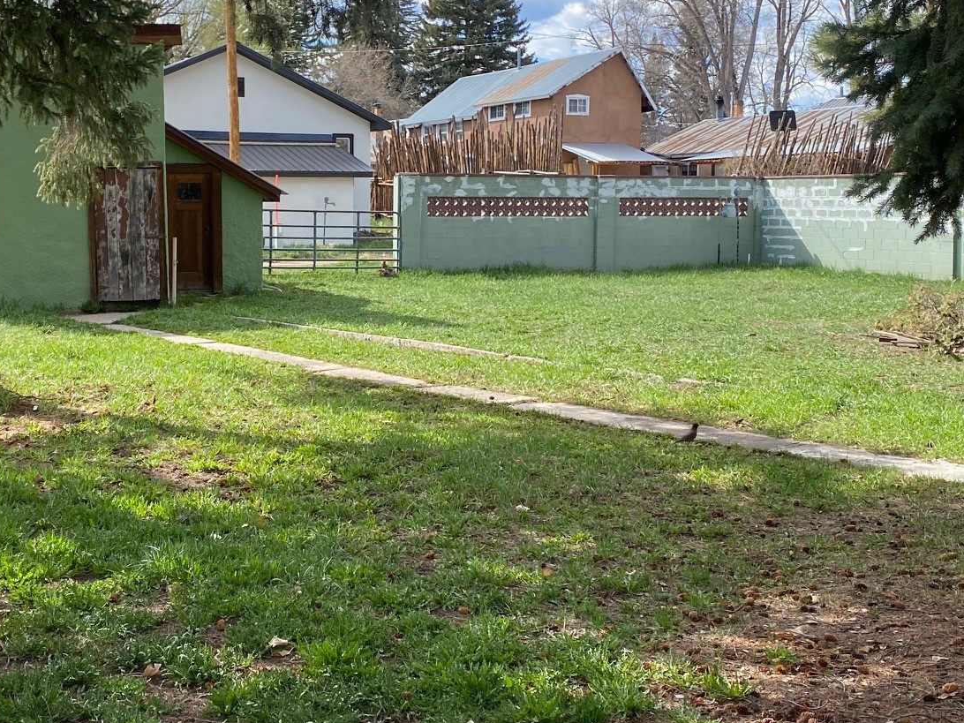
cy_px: 298
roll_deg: -2.0
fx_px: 1337
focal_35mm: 48
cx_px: 372
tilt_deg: -2.2
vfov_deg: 30.2
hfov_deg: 39.4
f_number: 1.8
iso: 32
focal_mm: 4.25
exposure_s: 1/1063
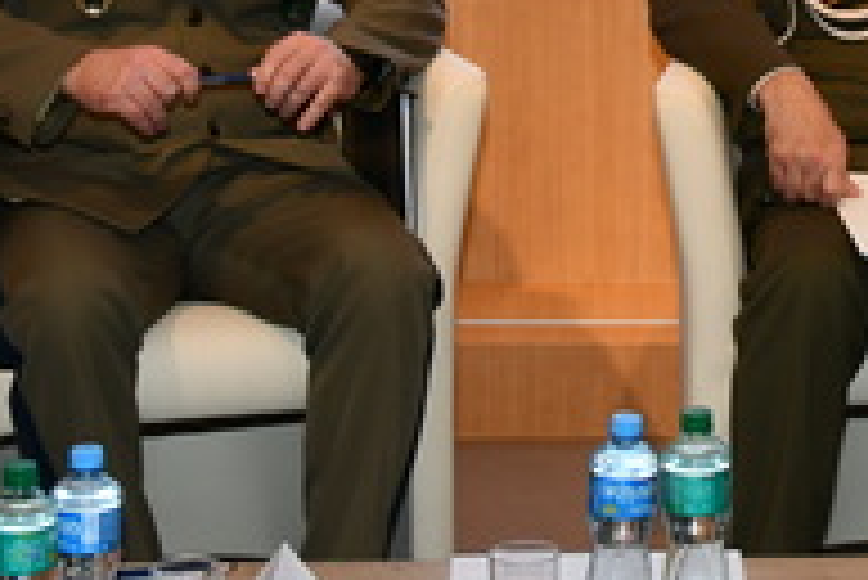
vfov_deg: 10.1
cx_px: 985
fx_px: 3233
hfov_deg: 14.9
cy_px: -162
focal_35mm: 134
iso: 400
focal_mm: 24
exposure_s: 1/60
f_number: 5
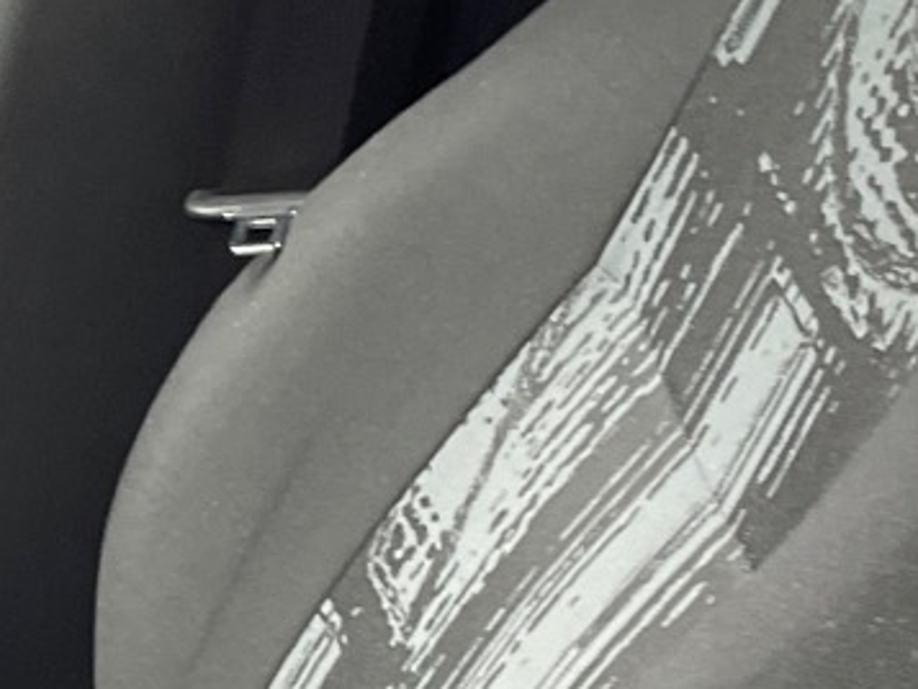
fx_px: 3475
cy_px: 602
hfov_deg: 14.5
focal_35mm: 131
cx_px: -201
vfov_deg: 11.3
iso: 160
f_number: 1.6
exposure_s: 1/60
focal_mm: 4.2
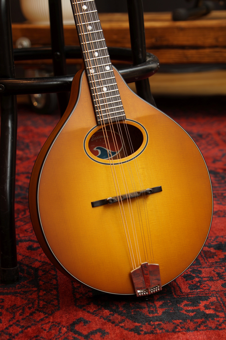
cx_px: 113
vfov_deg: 22.6
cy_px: 170
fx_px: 847
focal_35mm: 90
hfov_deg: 15.2
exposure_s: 1/10
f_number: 5.6
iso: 100
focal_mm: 60
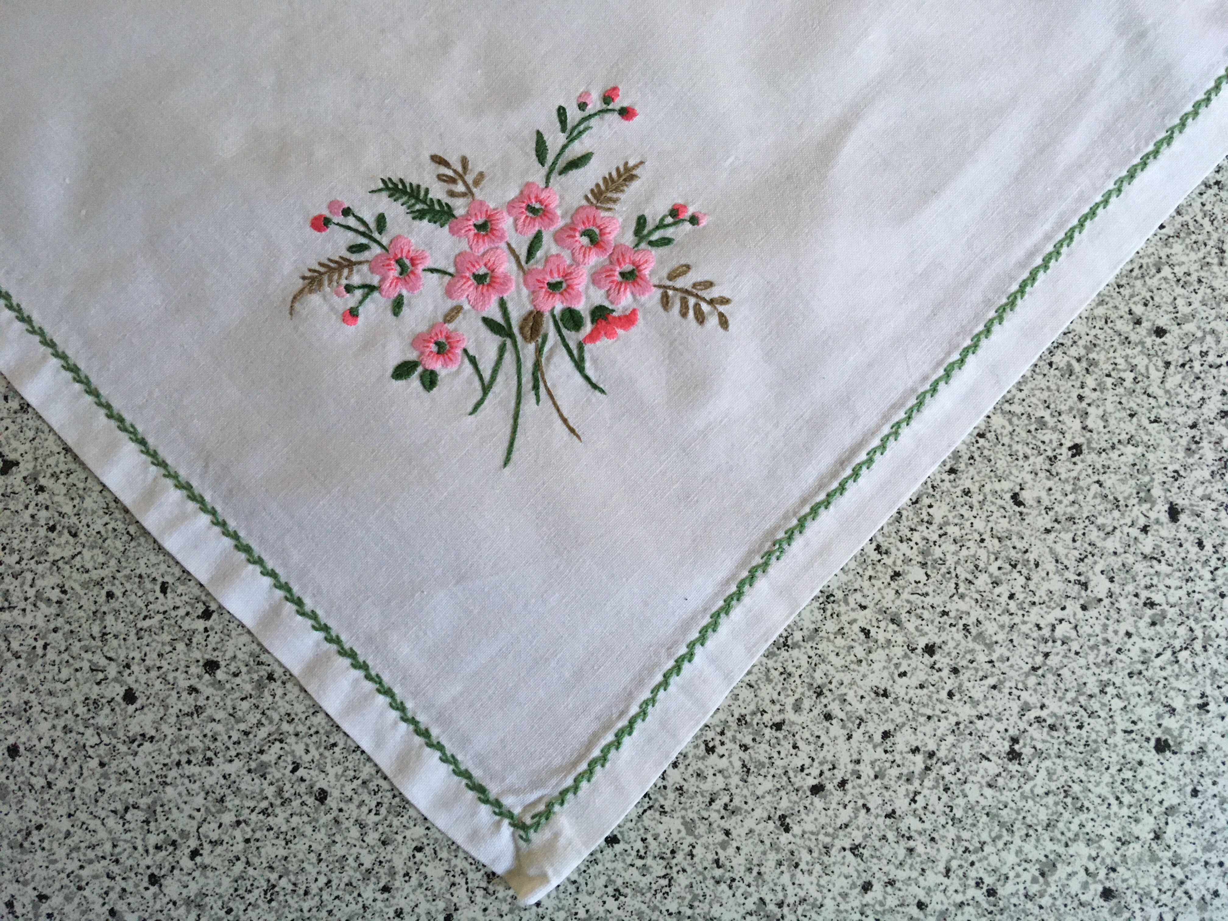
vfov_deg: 48.2
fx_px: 1029
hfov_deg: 61.7
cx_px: 614
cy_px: 460
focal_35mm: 29
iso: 200
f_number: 2.2
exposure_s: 1/33
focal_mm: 4.15
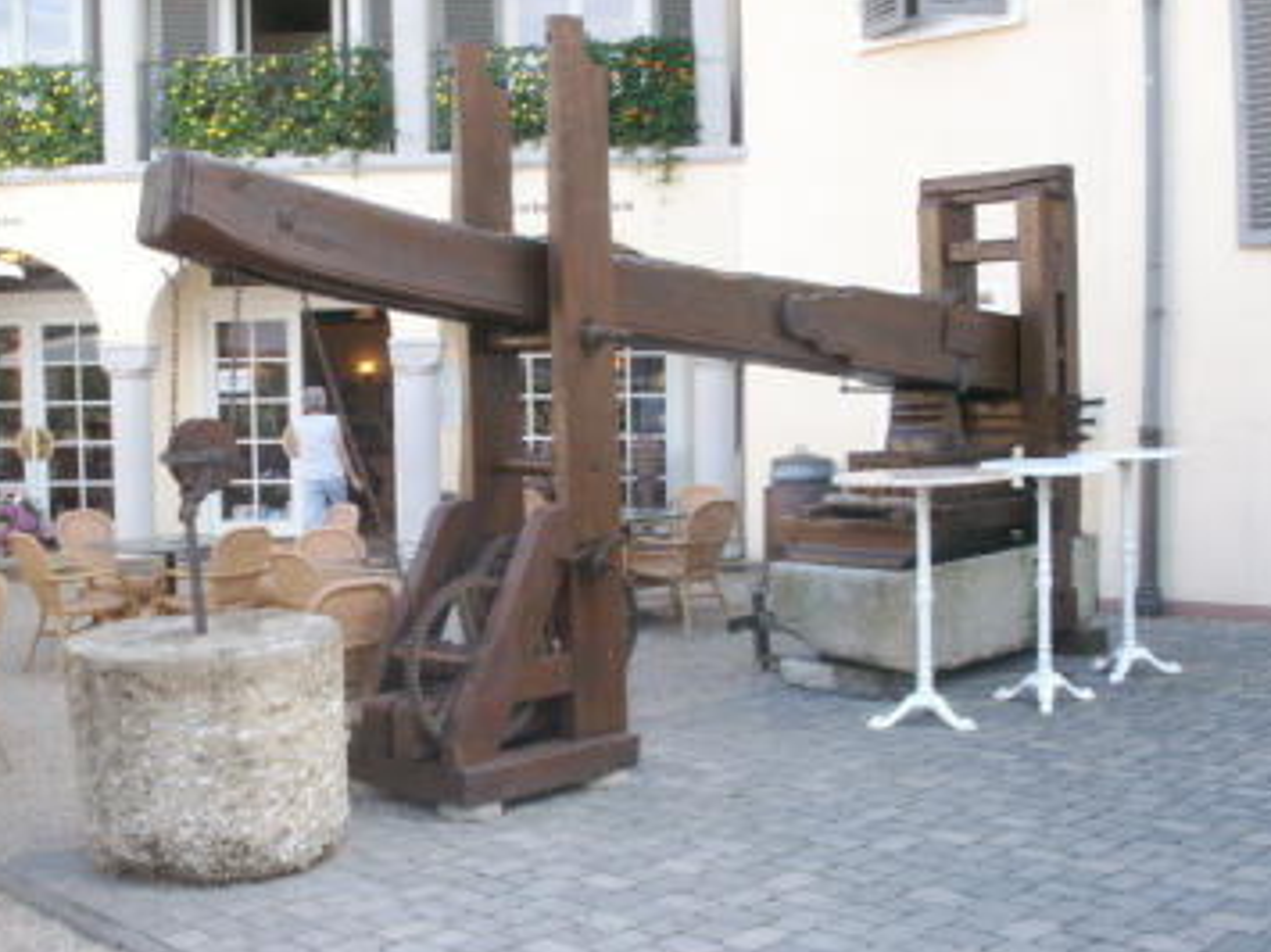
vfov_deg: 32.2
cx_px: 523
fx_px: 1652
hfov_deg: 41.9
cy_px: 508
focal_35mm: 45
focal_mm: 7.7
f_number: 7.1
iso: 100
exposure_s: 1/40
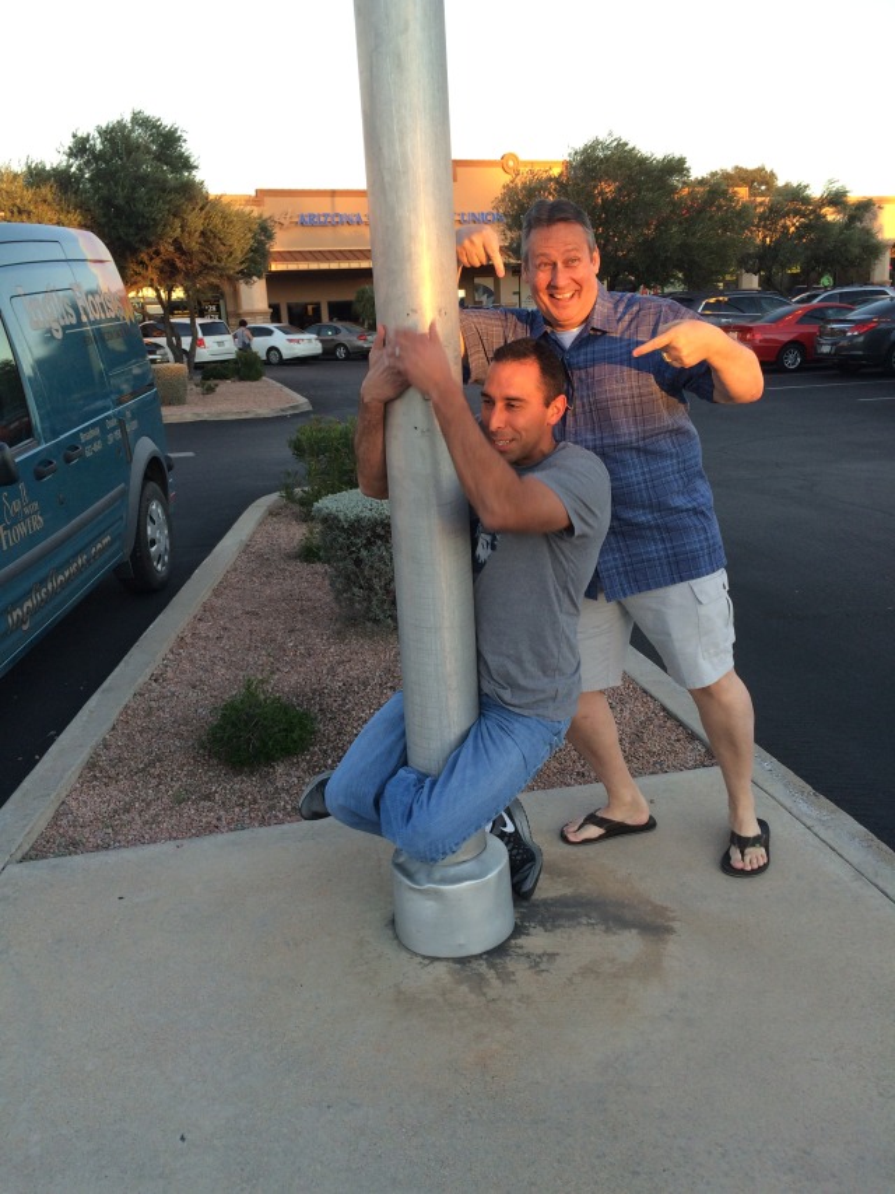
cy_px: 597
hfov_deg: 48.2
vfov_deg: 61.7
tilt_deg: -16.8
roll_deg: +4.9
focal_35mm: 29
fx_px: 999
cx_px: 448
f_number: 2.2
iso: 40
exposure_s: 1/120
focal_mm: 4.15
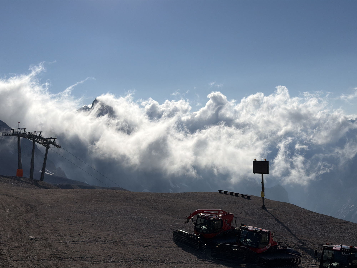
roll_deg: +1.2
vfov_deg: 30.3
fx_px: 495
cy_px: 134
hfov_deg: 39.7
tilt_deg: -1.6
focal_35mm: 48
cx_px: 178
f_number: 1.78
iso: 100
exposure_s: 1/43478
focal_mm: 6.76
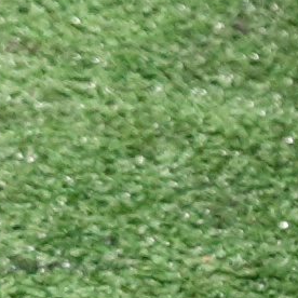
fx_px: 1169
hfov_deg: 12.4
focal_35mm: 120
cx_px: 640
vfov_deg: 14.4
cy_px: 255
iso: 384
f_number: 1.7
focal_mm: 3.93
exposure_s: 1/25
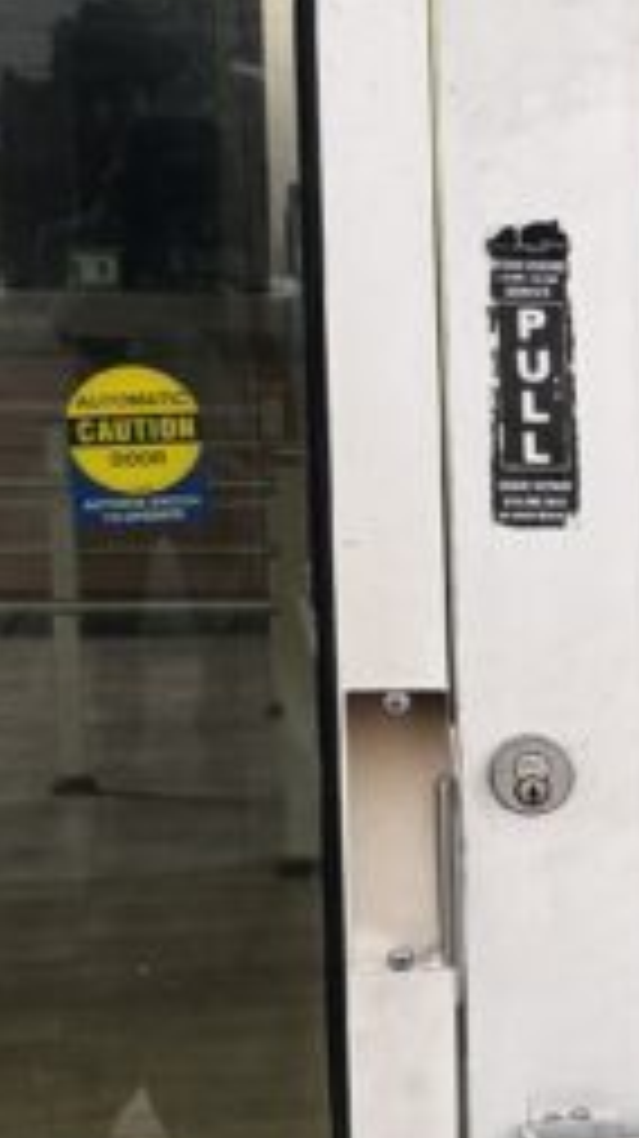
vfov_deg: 20.1
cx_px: 1566
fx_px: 3198
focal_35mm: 106
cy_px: 837
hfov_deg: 9.9
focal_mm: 6.76
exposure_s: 1/60
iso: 250
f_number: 1.78
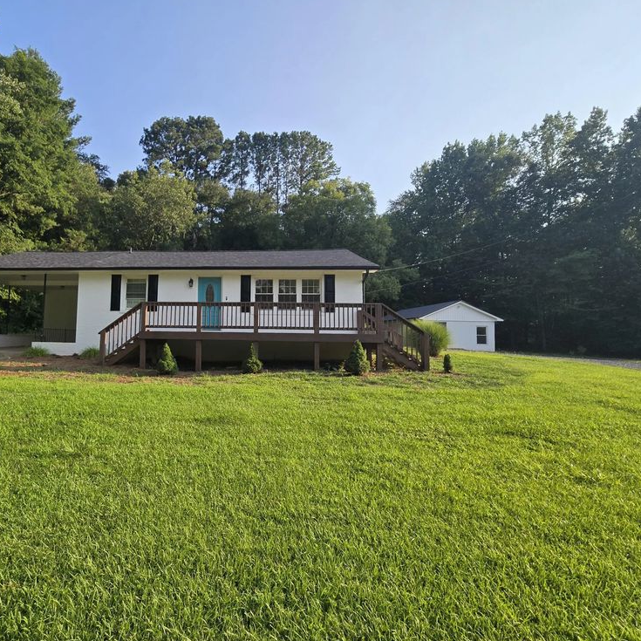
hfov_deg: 85.7
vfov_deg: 87.4
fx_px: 335
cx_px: 239
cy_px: 313
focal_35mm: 16
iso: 50
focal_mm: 2.2
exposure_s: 1/1170
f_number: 2.2
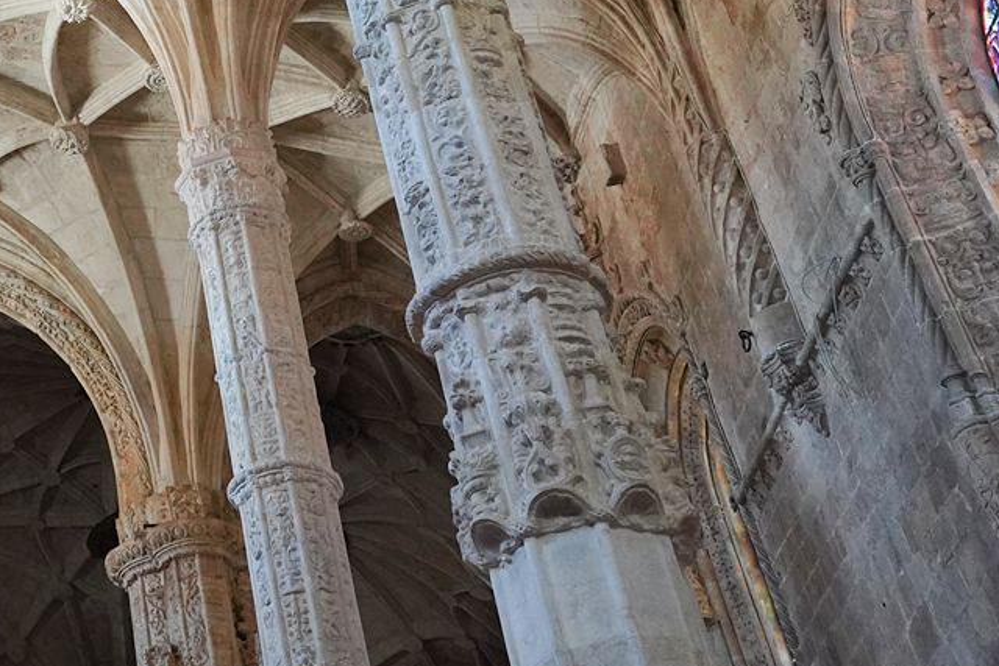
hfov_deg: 24.5
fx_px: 2082
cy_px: -267
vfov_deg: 16.8
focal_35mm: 75
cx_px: -200
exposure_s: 1/80
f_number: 4.5
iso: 3200
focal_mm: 24
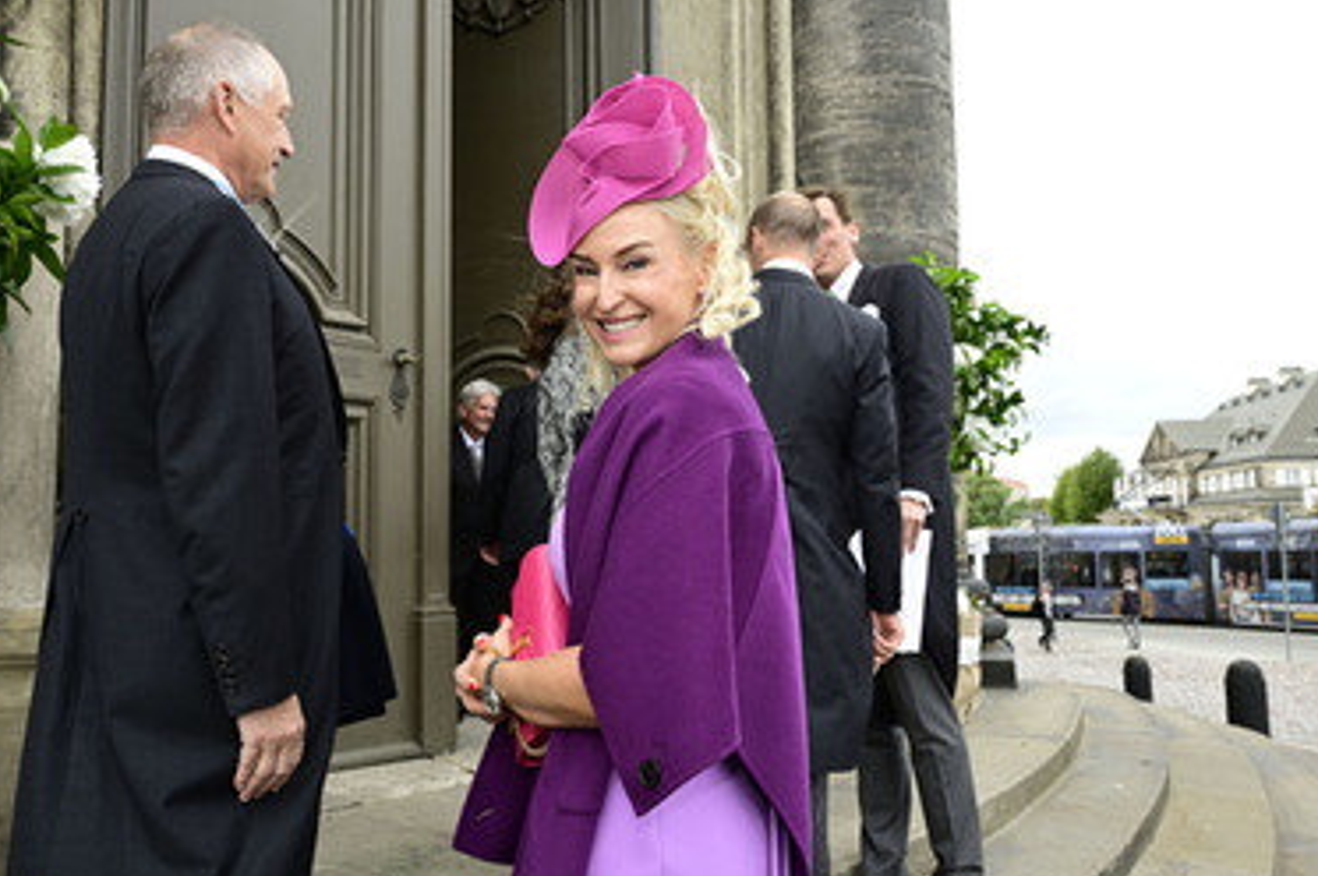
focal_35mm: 29
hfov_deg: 63.5
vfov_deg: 44.9
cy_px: 466
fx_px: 1061
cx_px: 574
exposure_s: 1/200
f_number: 7.1
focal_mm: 24
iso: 500
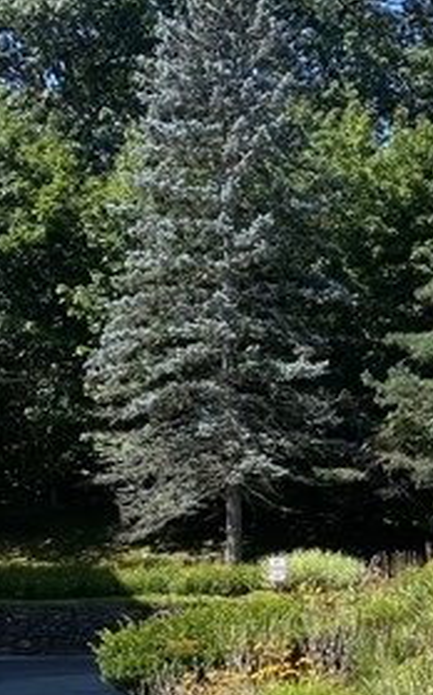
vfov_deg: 26.9
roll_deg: -2.4
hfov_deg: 15.7
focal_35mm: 76
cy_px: 506
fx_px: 1437
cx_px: 662
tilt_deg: +3.3
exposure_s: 1/1522
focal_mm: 4.25
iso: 32
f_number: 1.8
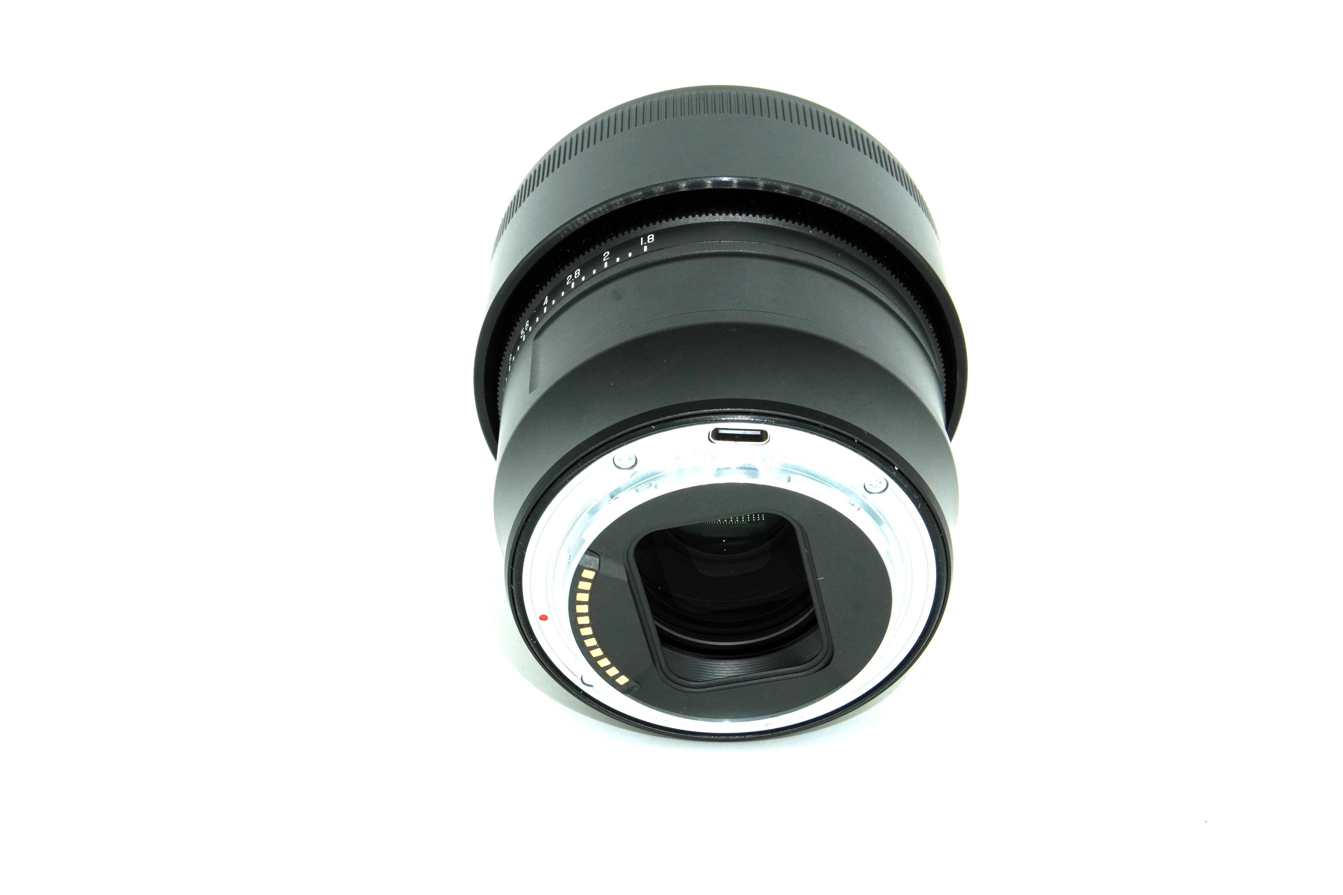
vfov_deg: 25.8
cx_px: 672
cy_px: 448
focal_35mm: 52
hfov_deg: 37.9
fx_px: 1958
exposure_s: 1/125
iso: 1600
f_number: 16
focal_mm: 35
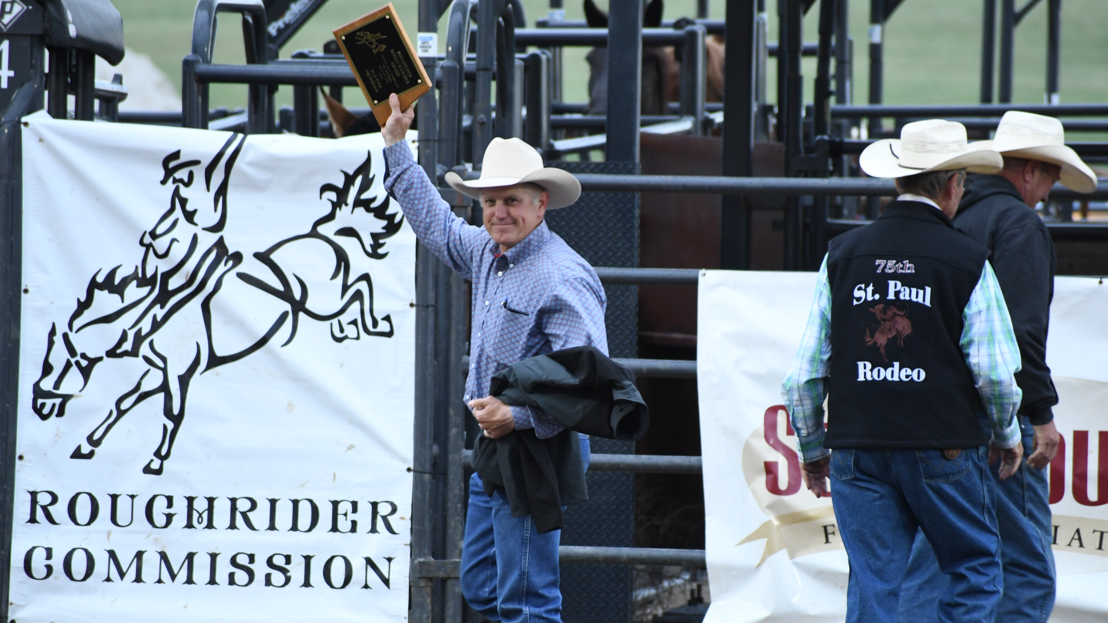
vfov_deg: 2.5
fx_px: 14249
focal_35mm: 485
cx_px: 566
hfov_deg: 4.5
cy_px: 379
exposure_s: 1/160
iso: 2000
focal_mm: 300
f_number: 6.3
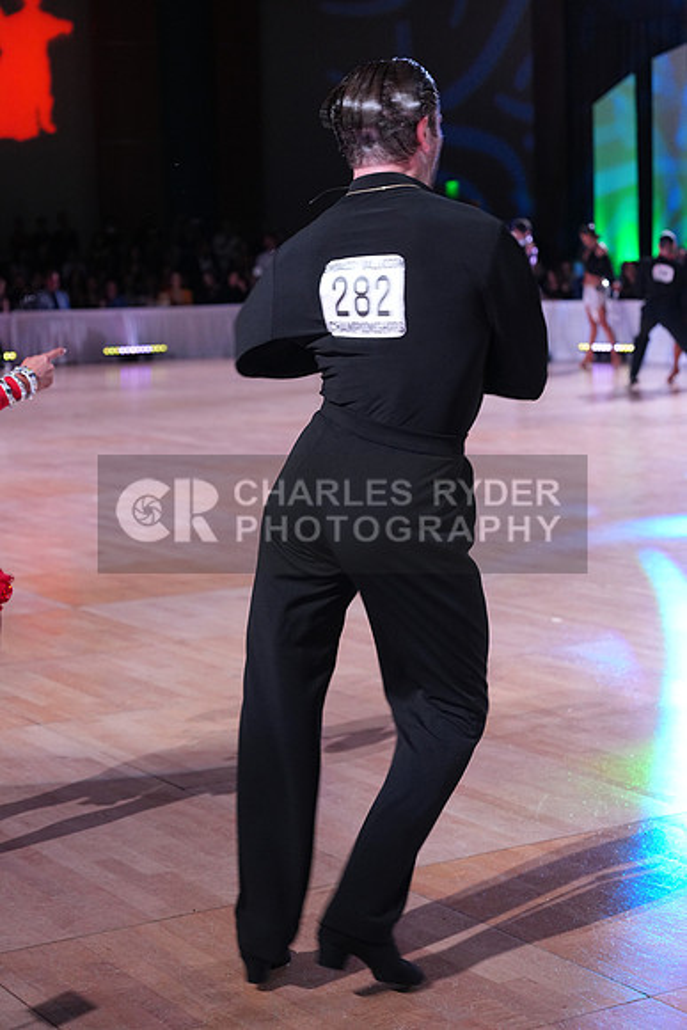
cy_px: 515
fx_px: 2002
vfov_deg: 28.8
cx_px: 344
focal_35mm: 70
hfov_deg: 19.5
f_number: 4.5
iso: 2500
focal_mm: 70
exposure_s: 1/200
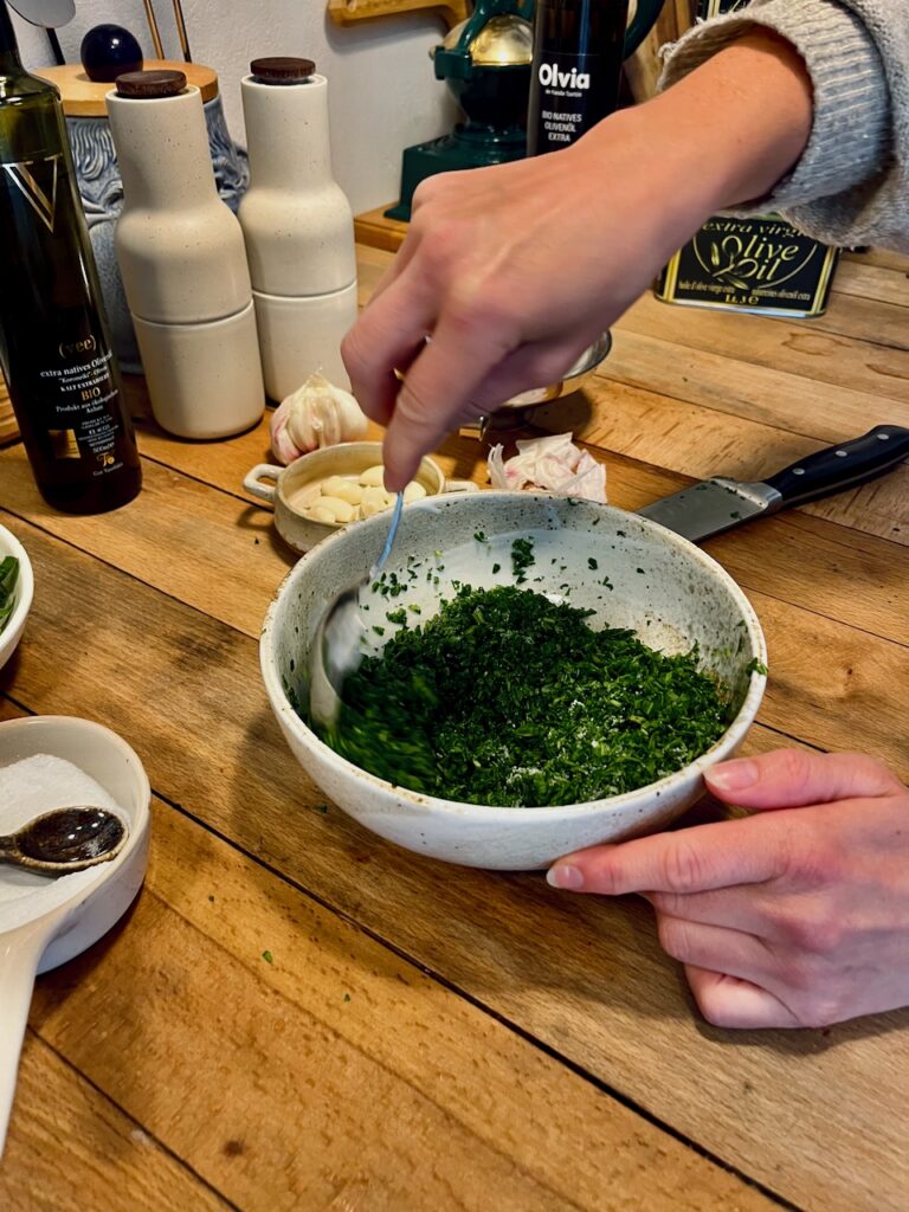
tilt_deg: -39.7
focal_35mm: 26
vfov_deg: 67.3
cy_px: 606
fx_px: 910
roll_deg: -1.7
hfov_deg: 53.1
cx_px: 454
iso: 125
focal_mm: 5.1
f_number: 1.6
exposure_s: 1/50
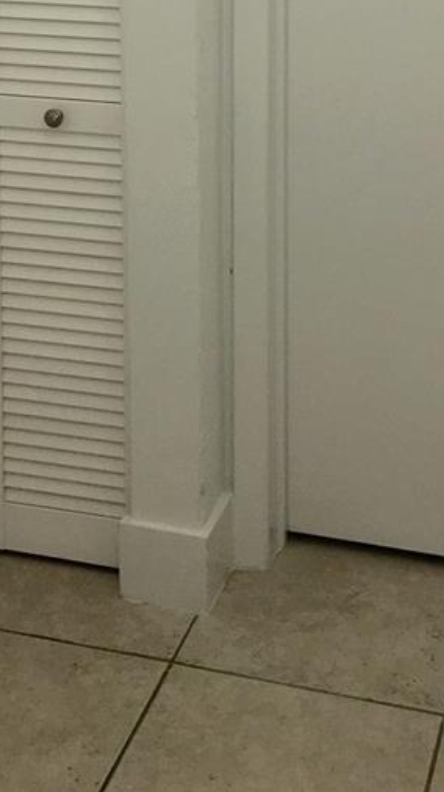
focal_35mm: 75
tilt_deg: -6.3
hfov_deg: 16.1
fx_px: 1572
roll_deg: -0.1
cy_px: -105
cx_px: 202
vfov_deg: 25.9
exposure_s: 1/30
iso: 25
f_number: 2.2
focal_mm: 4.15
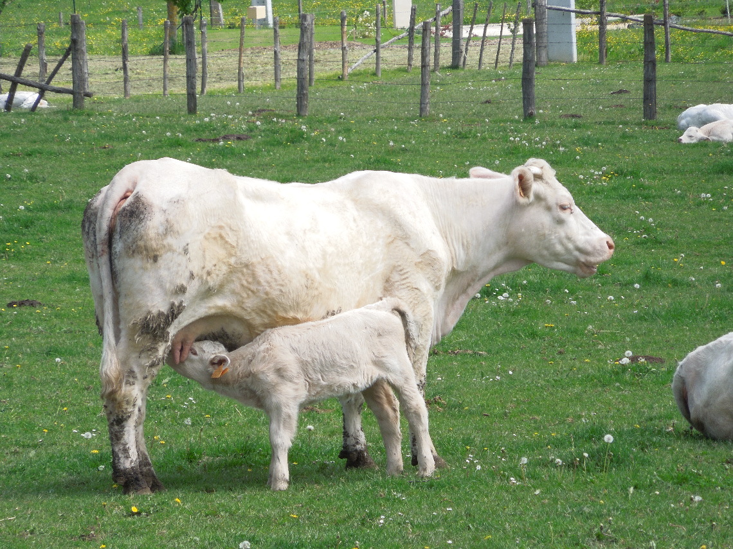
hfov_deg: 7.3
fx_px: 5738
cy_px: 274
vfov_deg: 5.5
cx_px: 366
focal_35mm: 271
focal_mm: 48.8
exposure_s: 1/320
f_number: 5.2
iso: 100
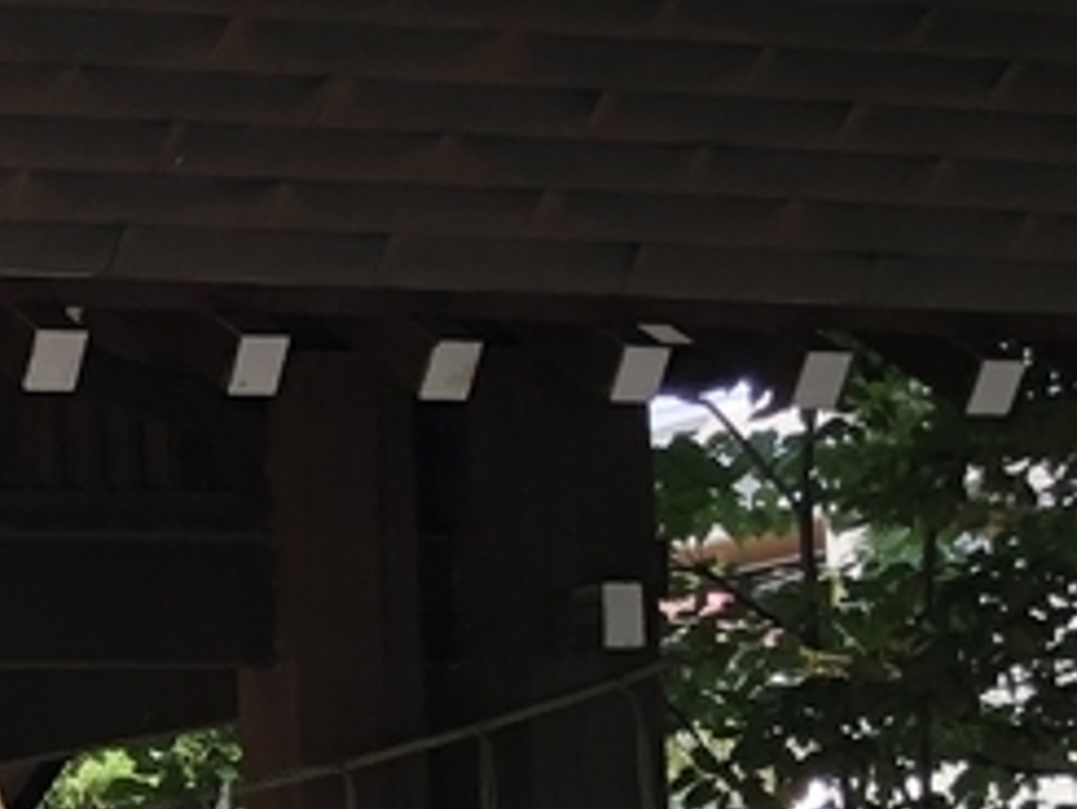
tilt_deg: +2.8
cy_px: 958
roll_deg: +1.9
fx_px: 4265
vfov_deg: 10.7
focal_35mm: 137
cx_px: -782
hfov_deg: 13.2
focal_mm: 3.99
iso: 20
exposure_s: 1/127
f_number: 1.8
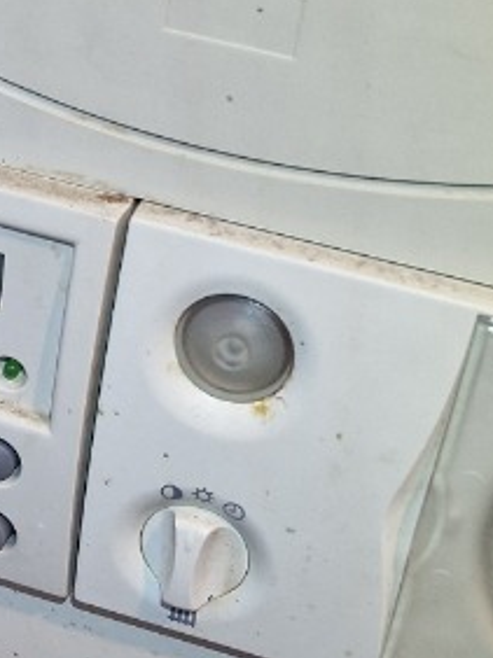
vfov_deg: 19.9
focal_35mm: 98
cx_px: -9
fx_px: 1864
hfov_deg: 14.8
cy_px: 490
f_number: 1.8
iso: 250
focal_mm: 6.4
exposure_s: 1/58
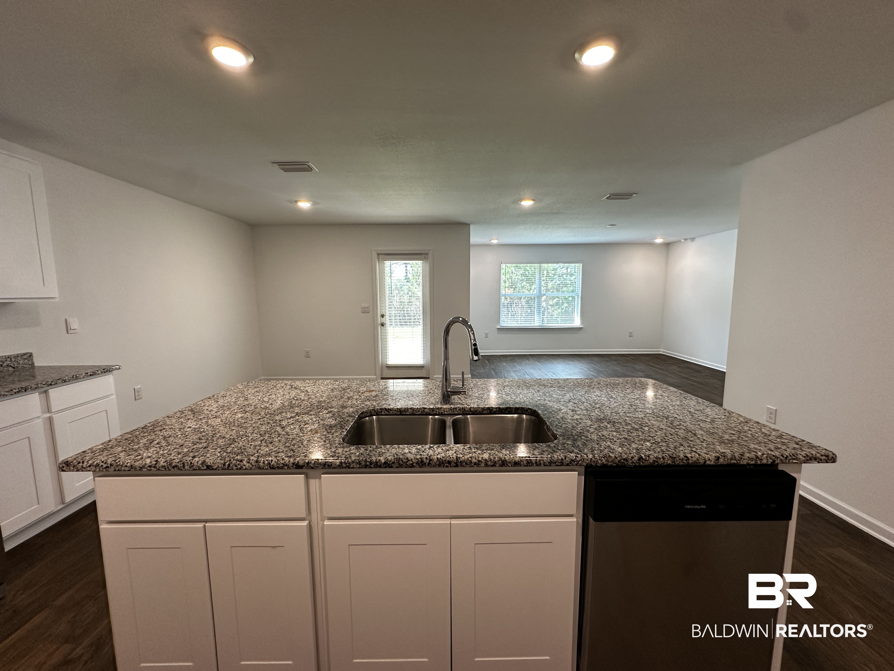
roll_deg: -0.2
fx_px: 362
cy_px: 336
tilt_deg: -6.5
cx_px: 447
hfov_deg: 102.1
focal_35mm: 14
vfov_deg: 85.7
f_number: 2.2
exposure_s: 1/120
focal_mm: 2.22
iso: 160
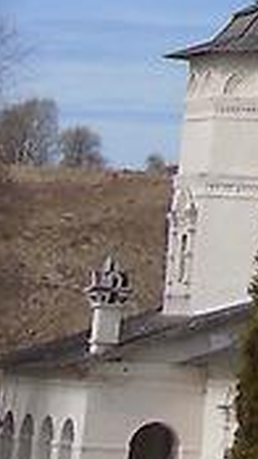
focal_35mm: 255
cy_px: -747
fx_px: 3098
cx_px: 1035
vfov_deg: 7.7
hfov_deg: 4.4
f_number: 3.9
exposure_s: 1/1000
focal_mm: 6.1
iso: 80
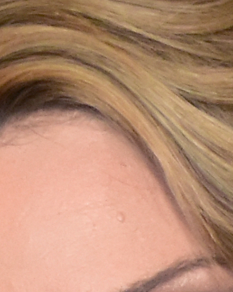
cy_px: 923
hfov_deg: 1.9
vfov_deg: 2.4
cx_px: -280
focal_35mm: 812
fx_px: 6999
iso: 2000
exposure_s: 1/200
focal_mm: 50
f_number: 1.8
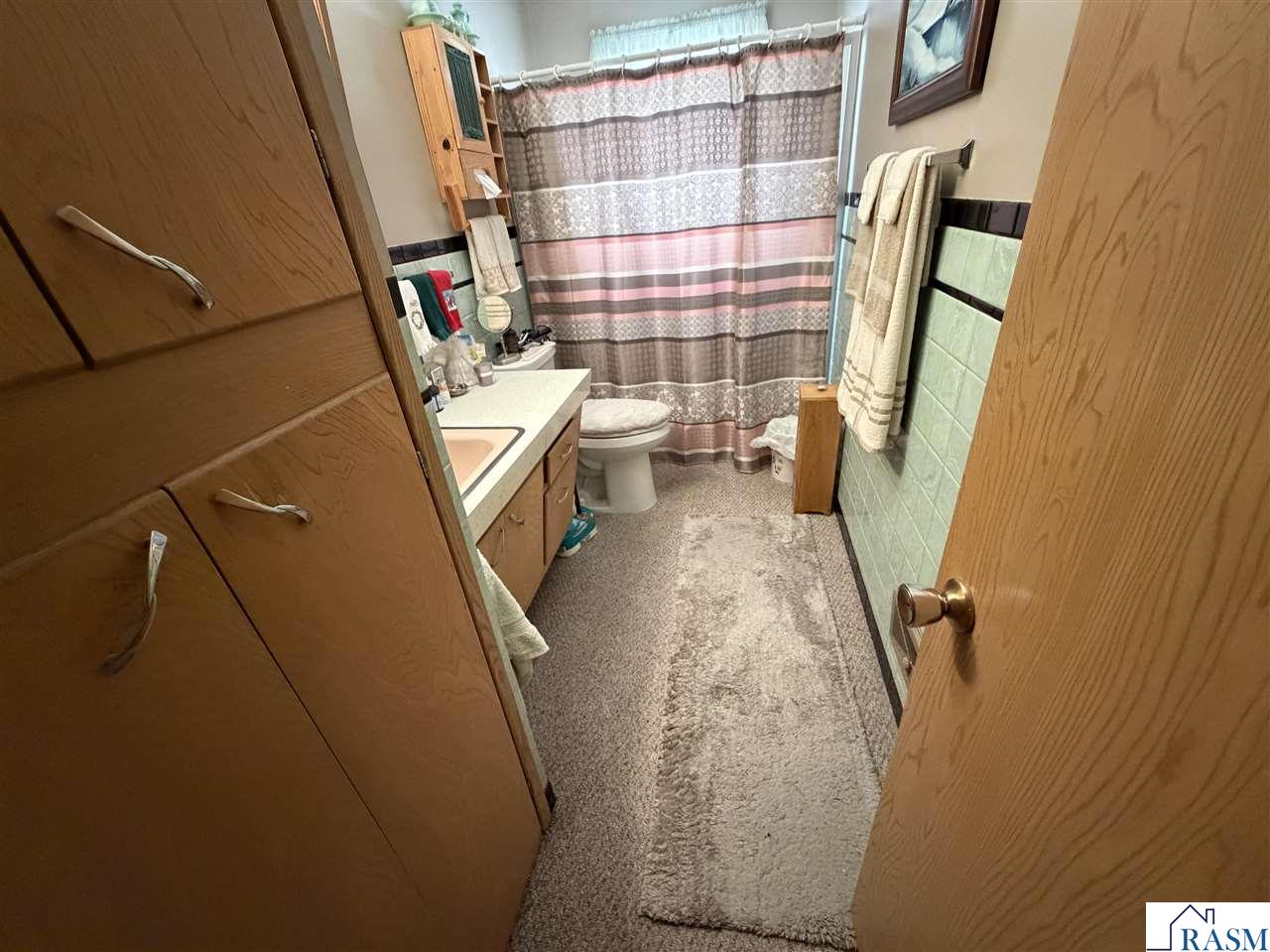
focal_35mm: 14
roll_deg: +6.9
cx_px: 635
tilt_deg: -30.6
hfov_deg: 102.1
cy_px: 476
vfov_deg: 85.6
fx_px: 513
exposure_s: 1/60
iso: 1000
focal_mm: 2.22
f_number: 2.2
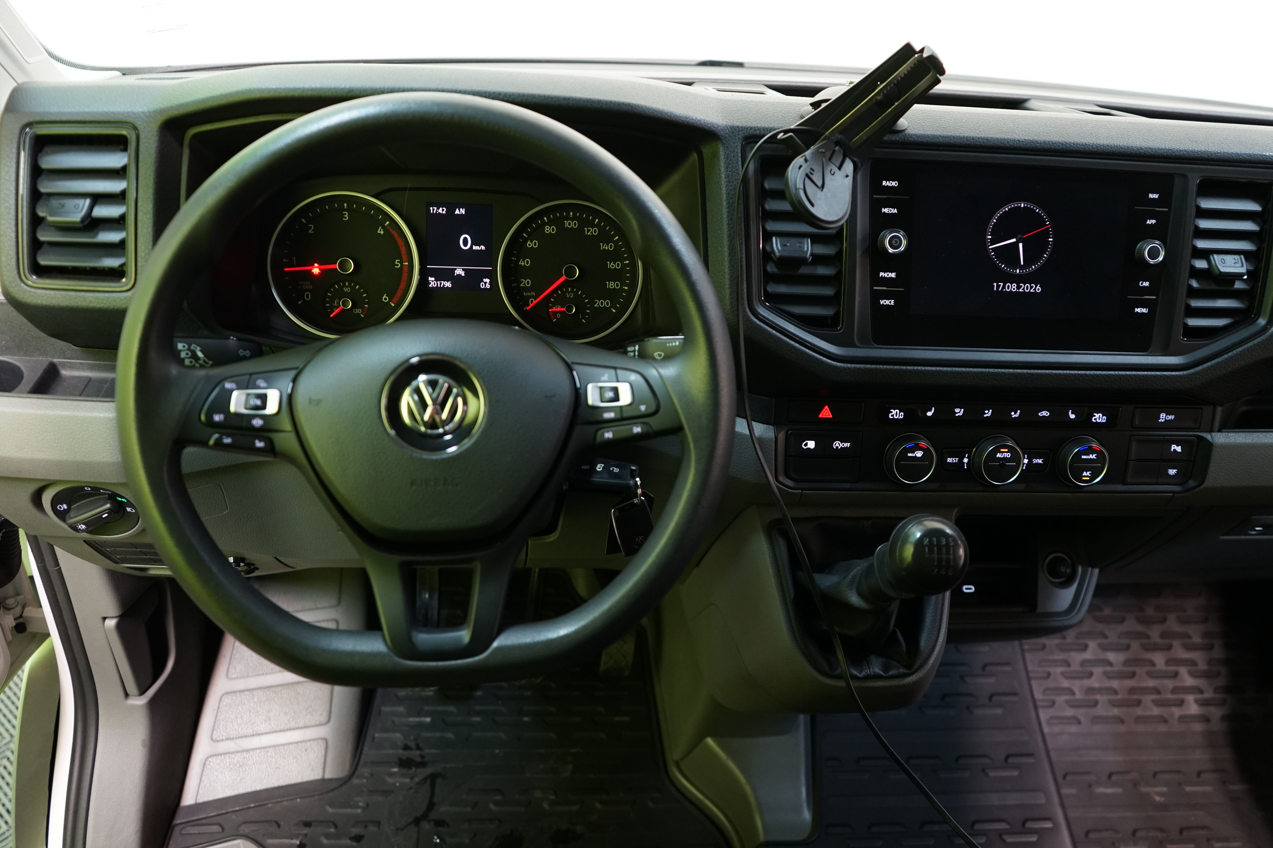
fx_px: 990
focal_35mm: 28
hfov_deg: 65.5
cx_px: 636
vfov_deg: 46.4
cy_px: 424
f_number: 3.5
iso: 1250
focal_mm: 28
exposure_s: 1/30
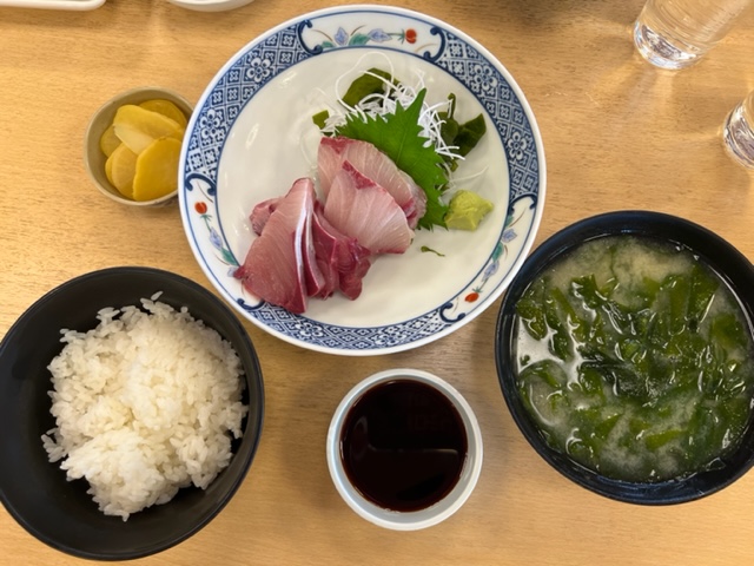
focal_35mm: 26
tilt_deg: -79.7
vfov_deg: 53.1
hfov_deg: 67.3
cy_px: 283
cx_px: 377
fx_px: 566
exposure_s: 1/60
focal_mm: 5.7
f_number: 1.5
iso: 80
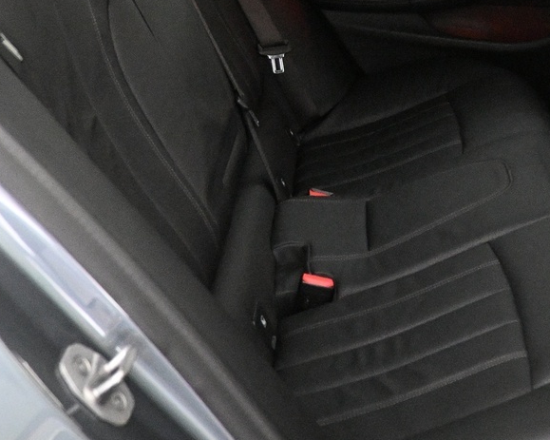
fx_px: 1025
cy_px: 109
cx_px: 451
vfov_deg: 24.0
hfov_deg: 29.3
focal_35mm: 63
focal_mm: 16
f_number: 3.5
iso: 8000
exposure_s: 1/60
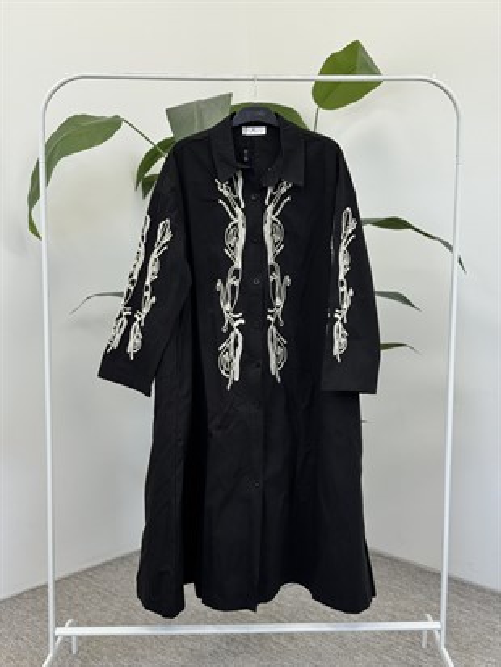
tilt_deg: -7.8
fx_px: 926
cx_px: 250
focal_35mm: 48
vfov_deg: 39.6
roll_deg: -0.1
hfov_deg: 30.3
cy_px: 334
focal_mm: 6.76
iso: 50
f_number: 1.78
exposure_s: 1/173
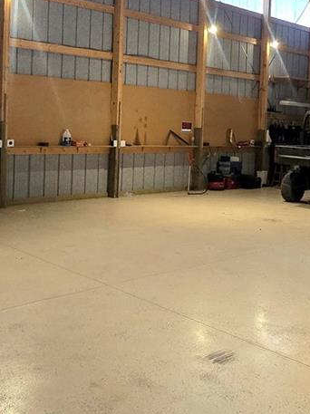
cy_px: 158
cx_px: 145
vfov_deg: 45.5
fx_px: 490
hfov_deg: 35.1
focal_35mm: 41
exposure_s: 1/60.2
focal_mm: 2.2
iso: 500
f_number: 2.2
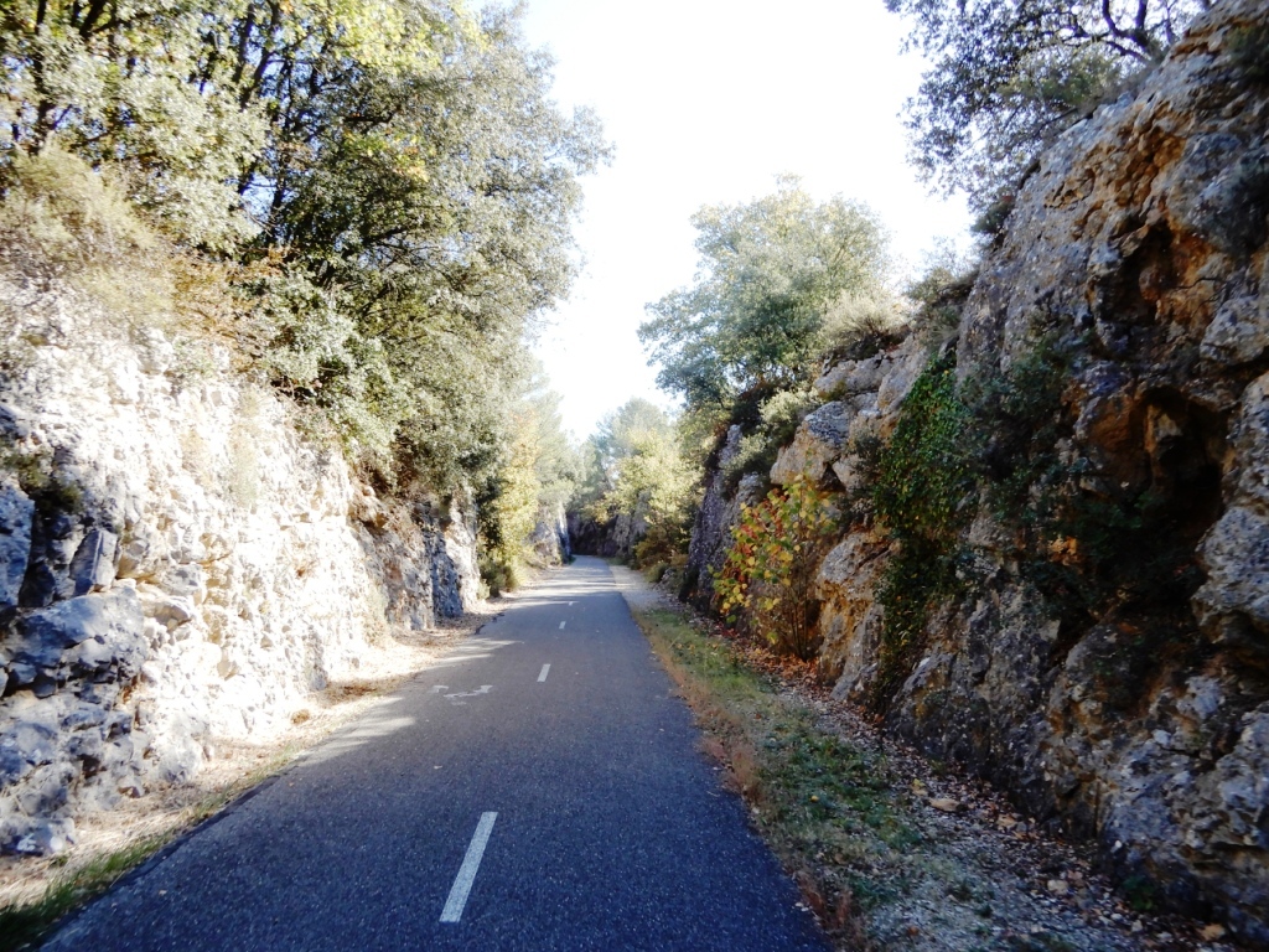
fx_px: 880
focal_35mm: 24
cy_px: 476
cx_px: 634
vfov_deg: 56.8
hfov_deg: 71.6
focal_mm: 4.3
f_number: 3.4
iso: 80
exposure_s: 1/160
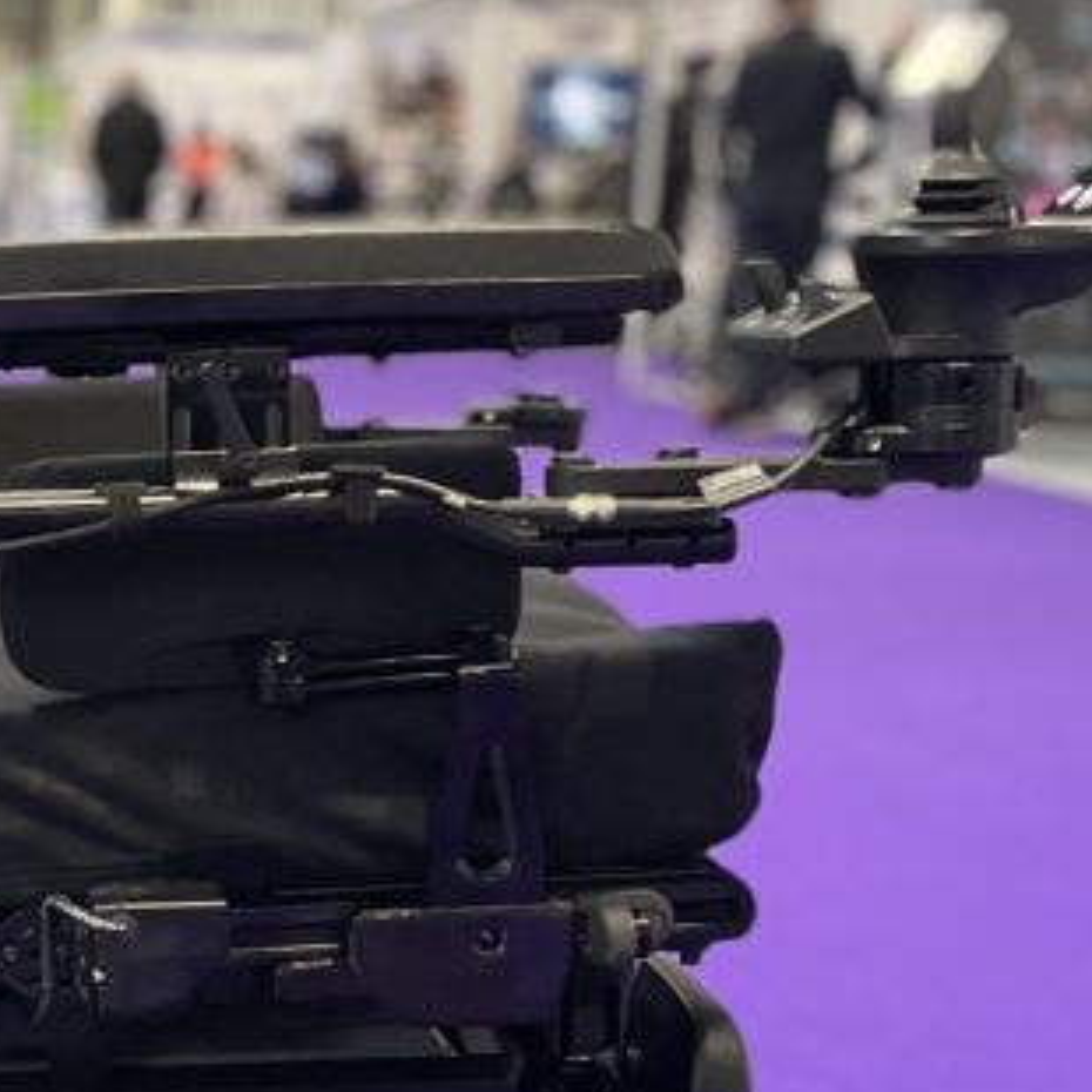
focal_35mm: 76
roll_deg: -2.1
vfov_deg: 22.7
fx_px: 2712
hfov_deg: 21.7
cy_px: 666
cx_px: -85
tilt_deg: -9.1
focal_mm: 4.2
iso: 320
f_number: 1.6
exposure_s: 1/50
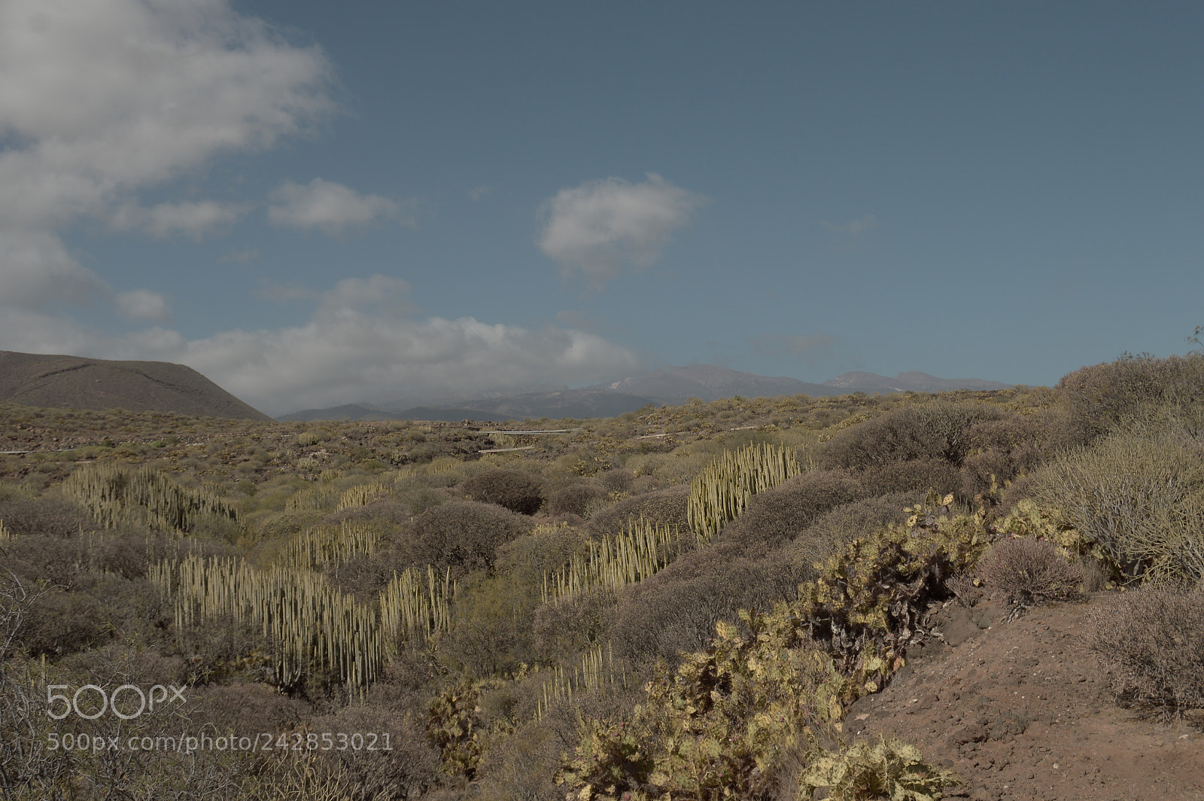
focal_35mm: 39
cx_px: 602
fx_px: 1303
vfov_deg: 34.2
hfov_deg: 49.6
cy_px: 400
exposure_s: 1/800
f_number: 8
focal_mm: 26
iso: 100
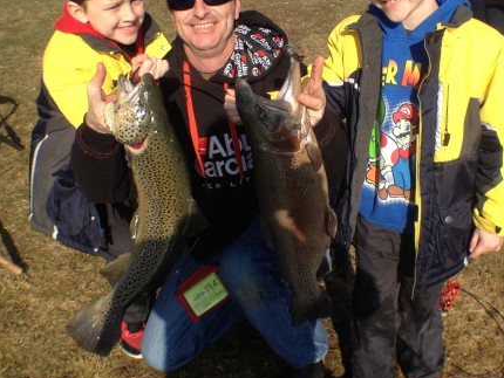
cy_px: 134
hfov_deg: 31.6
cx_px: 287
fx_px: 889
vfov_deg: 24.0
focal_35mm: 61
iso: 50
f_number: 2.4
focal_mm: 4.28
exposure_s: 1/1534
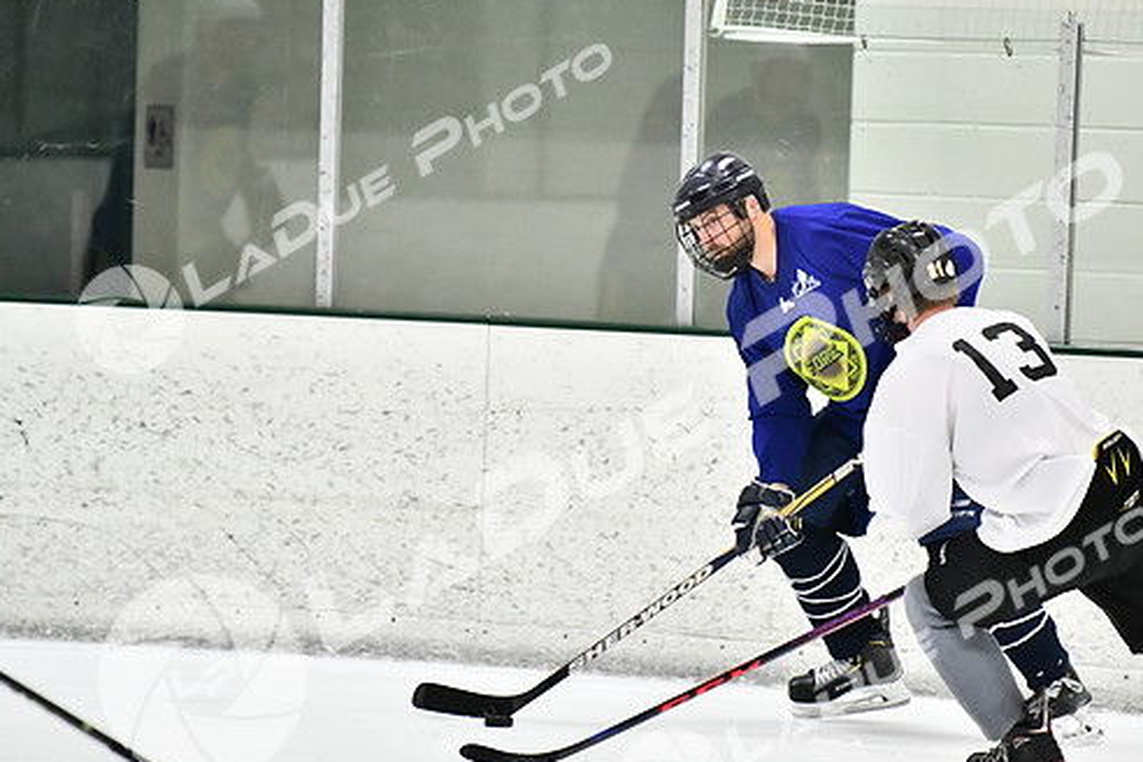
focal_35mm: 336
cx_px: 613
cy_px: 440
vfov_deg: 4.1
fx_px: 10667
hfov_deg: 6.1
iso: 6400
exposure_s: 1/1600
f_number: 2.8
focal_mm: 190
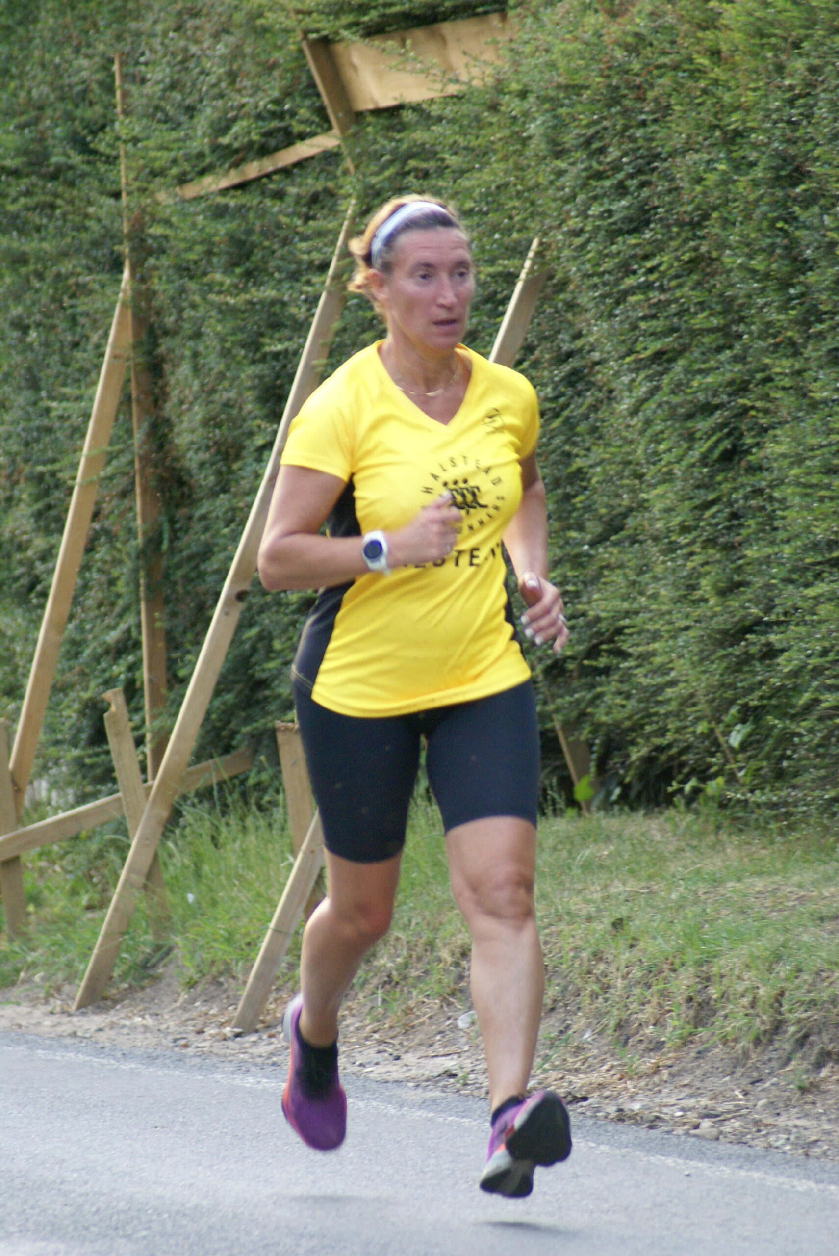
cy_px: 628
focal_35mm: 450
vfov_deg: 4.6
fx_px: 15702
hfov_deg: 3.1
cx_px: 420
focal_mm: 300
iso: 800
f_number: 5.6
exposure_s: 1/125
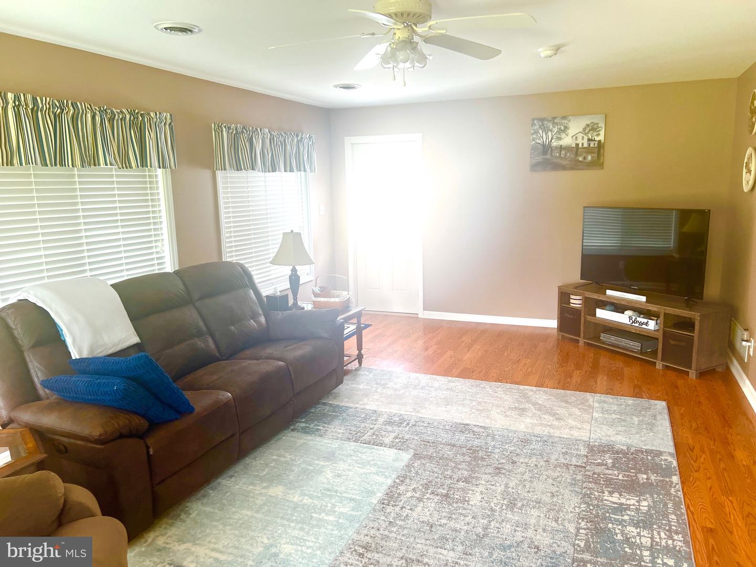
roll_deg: +2.4
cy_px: 284
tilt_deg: -9.0
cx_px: 378
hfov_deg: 67.3
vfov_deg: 53.1
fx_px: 568
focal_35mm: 26
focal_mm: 5.7
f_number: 1.5
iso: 80
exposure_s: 1/120
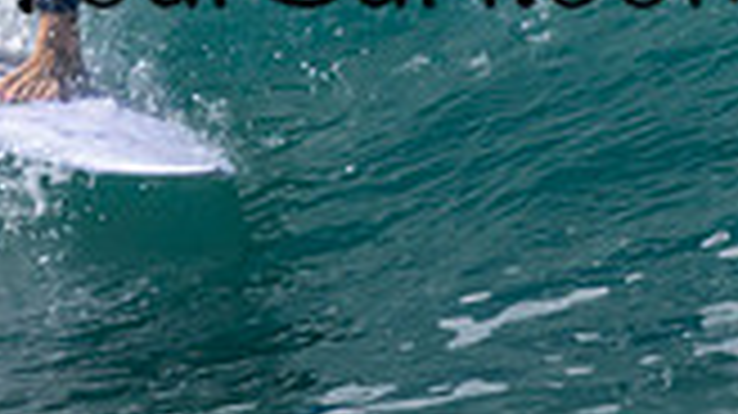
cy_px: -365
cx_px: 104
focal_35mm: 3038
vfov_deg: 0.4
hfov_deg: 0.7
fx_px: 59411
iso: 900
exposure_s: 1/2000
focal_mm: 600
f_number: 11
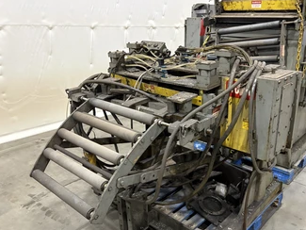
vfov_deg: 44.1
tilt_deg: -15.1
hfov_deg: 56.5
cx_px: 177
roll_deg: +1.2
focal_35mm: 32
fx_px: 283
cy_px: 126
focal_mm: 5.96
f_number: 1.6
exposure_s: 1/40
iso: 400
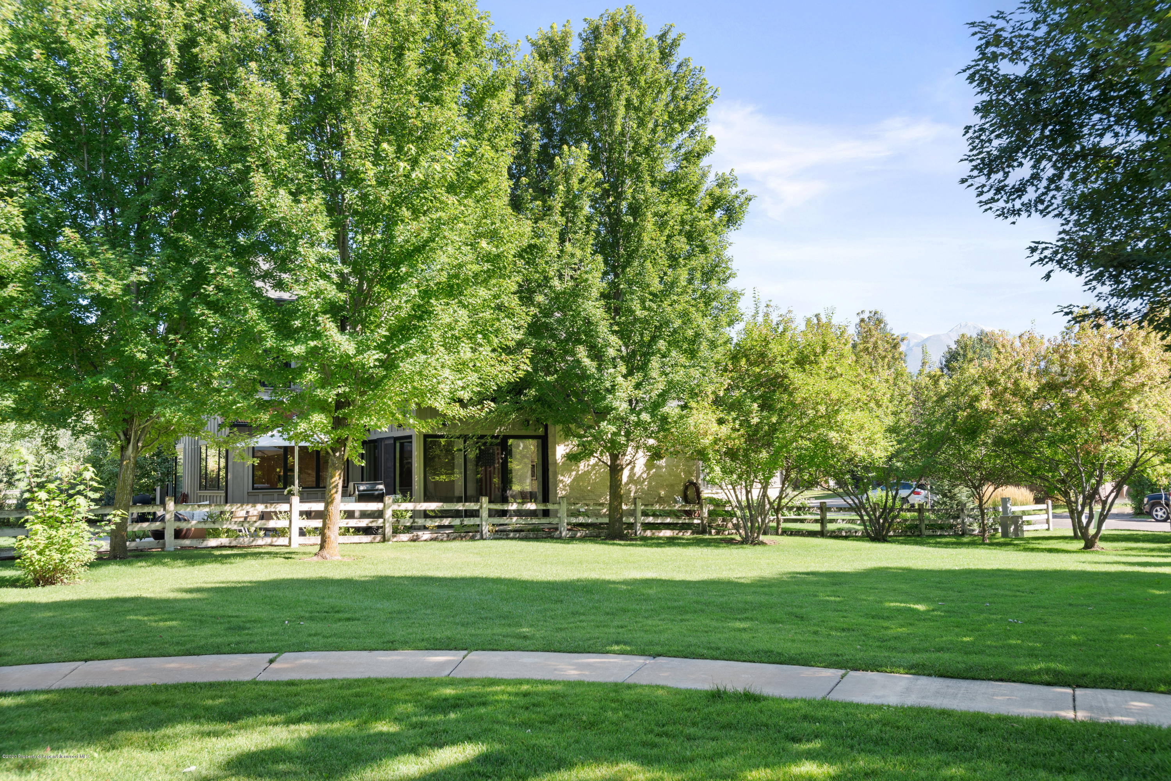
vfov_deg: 43.6
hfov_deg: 61.9
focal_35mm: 30
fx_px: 976
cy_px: 390
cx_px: 586
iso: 100
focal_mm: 30
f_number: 8
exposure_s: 1/20
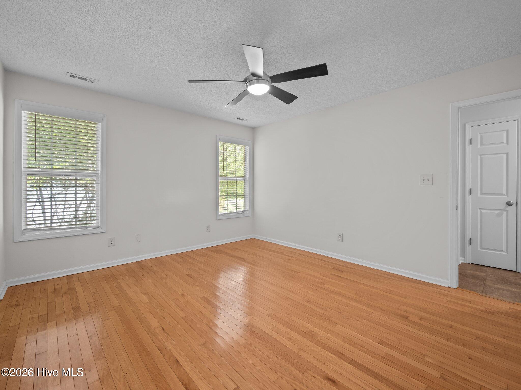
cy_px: 195
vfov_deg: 85.7
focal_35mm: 14
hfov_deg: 102.1
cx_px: 260
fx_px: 211
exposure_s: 1/4
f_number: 5.6
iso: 200
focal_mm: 7
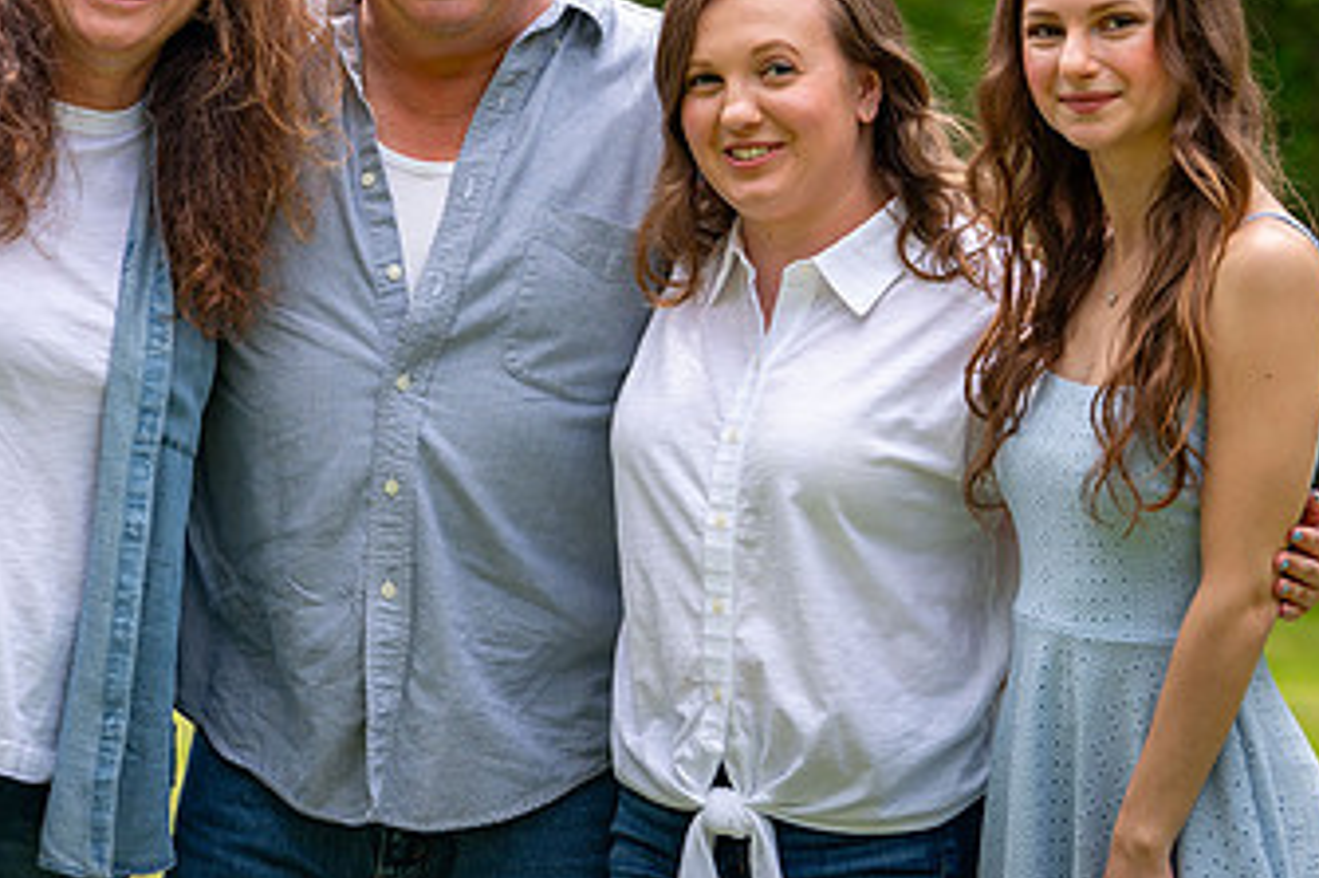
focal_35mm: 211
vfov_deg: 6.5
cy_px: 169
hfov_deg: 9.7
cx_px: 406
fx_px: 7727
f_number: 5
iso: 400
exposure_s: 1/800
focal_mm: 122
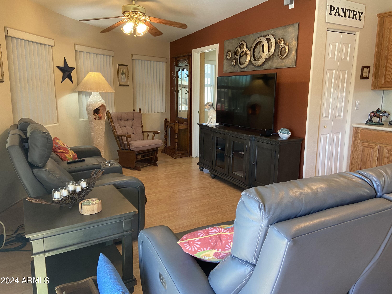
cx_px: 196
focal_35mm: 26
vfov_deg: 53.1
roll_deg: -0.7
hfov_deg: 67.3
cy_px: 147
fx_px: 294
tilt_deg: -12.2
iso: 125
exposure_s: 1/60
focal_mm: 4.25
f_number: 1.8
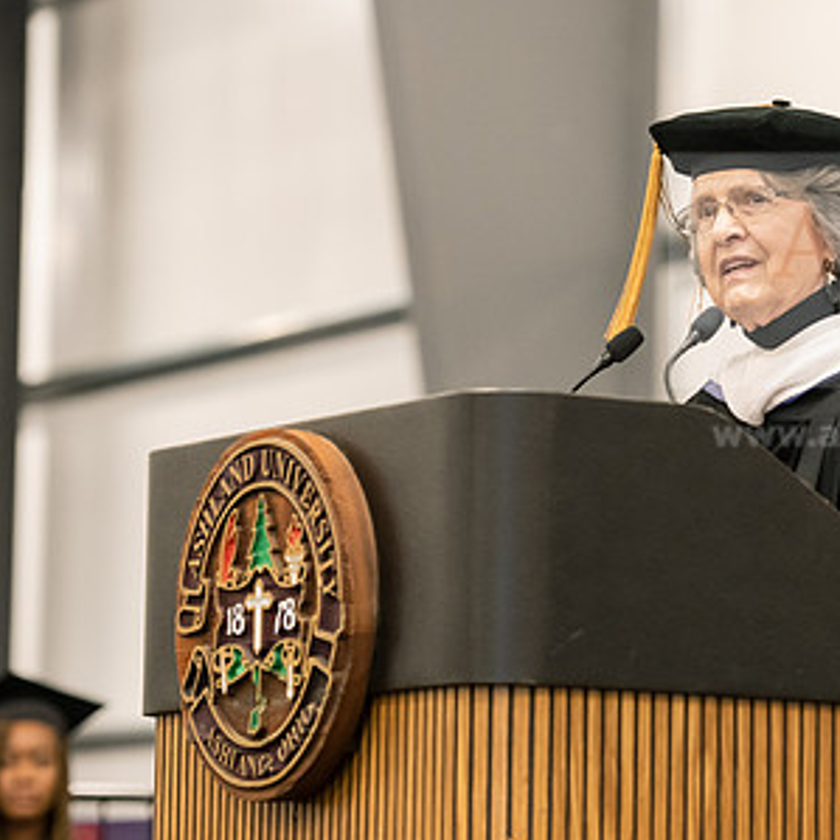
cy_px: 493
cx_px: 584
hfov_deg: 9.1
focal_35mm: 191
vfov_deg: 9.2
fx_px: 5244
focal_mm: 116
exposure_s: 1/200
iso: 3200
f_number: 3.5
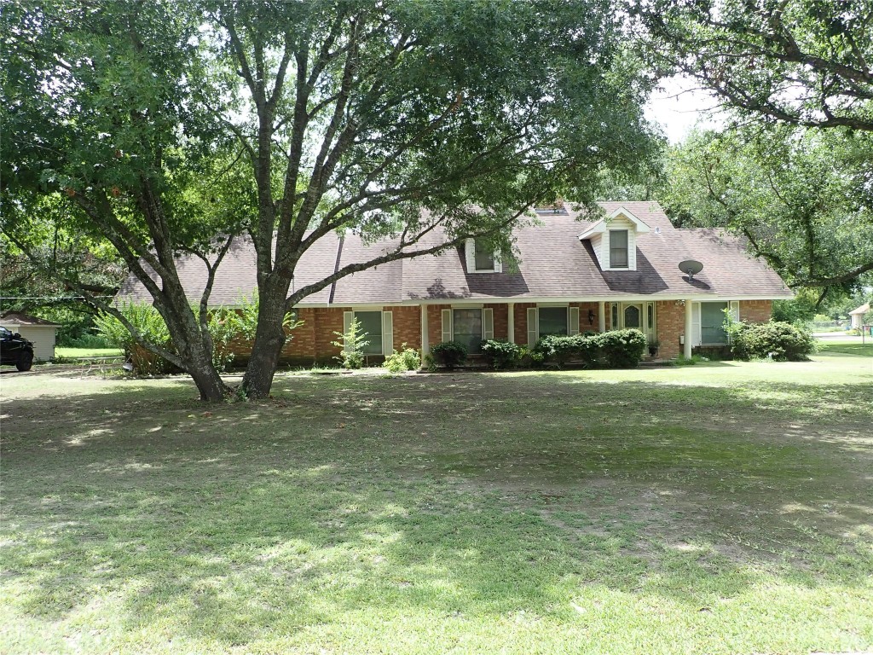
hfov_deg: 69.4
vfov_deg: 54.9
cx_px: 436
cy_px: 328
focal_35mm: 25
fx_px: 630
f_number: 2.8
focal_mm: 4.5
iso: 100
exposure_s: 1/250
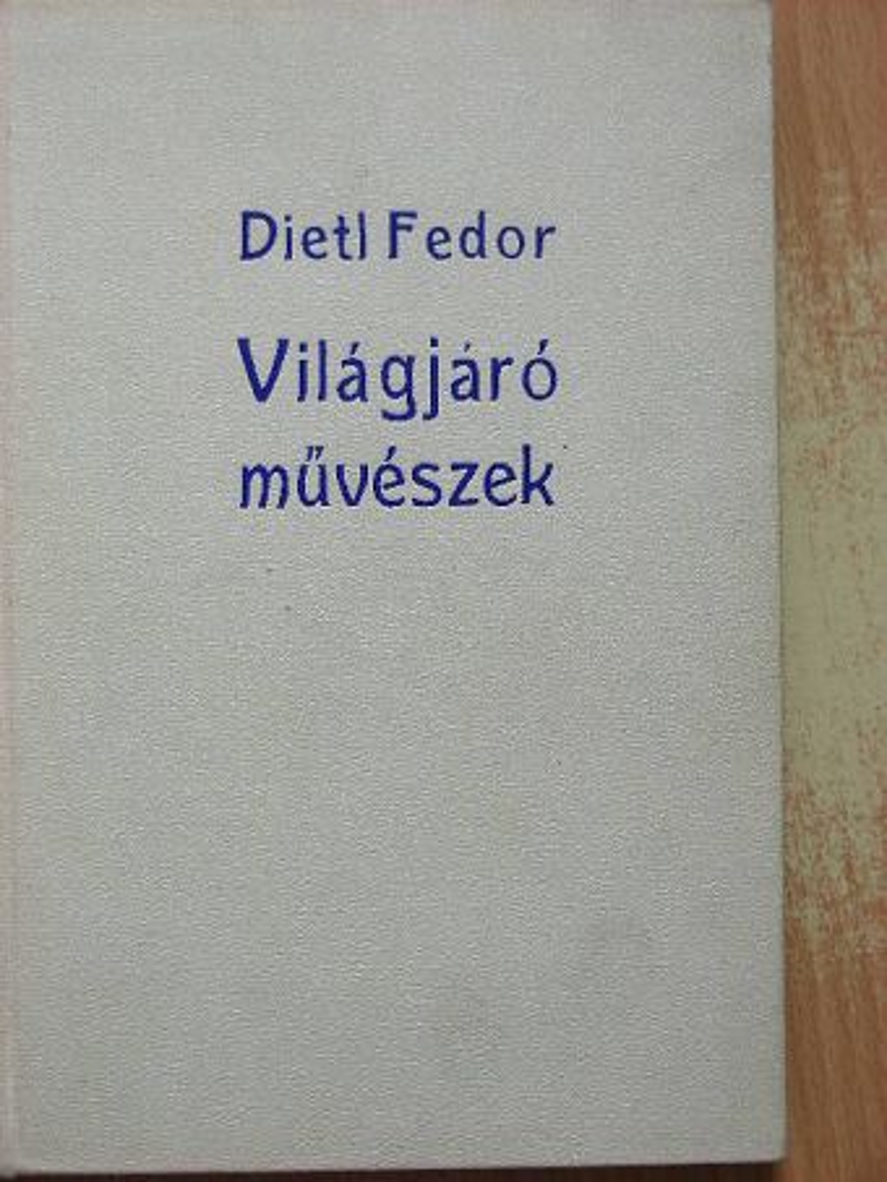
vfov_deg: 22.5
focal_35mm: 87
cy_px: 591
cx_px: 444
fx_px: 2971
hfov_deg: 17.0
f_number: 3.5
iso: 100
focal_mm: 14.6
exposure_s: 1/33.3
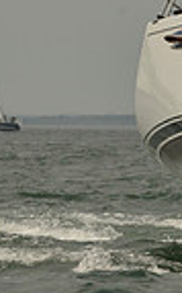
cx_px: 583
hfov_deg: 1.6
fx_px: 6575
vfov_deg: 2.5
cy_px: 69
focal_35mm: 826
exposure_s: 1/1250
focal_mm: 200
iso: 280
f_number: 10
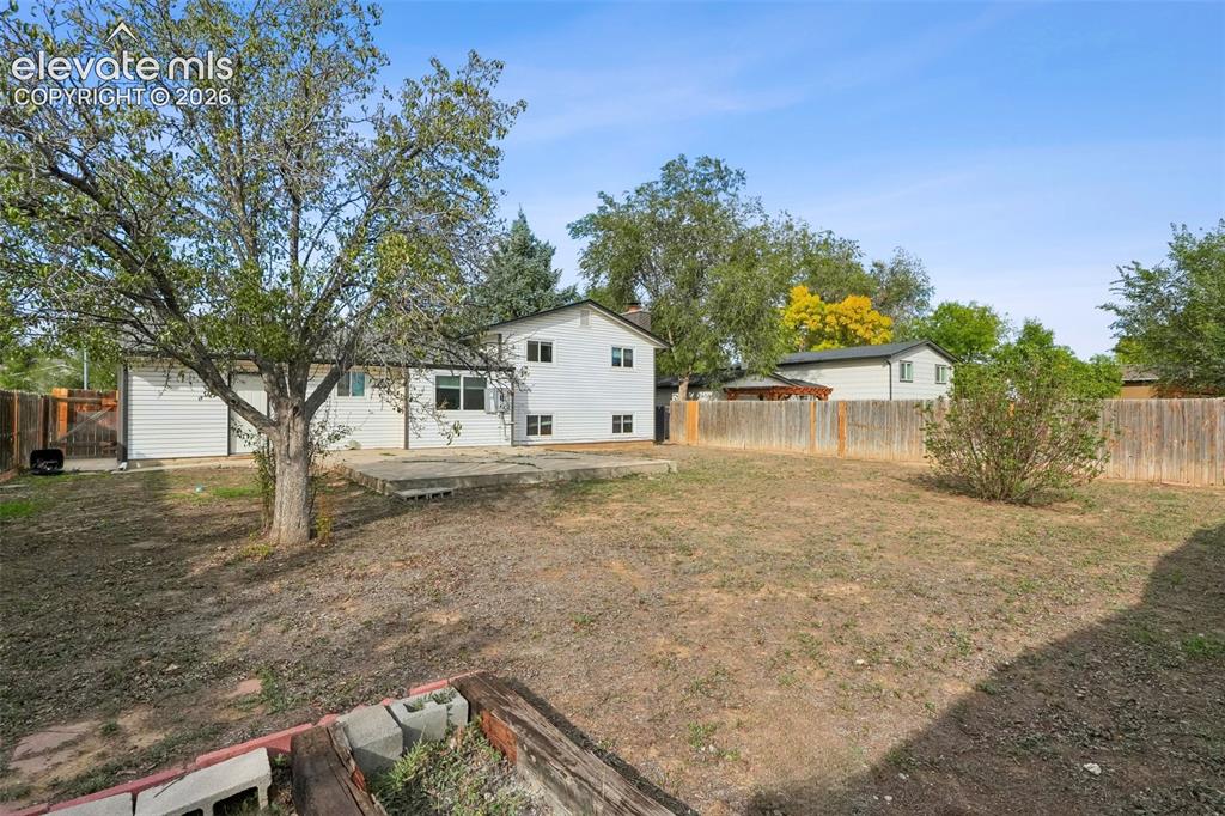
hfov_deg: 92.5
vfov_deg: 69.6
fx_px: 587
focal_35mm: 17
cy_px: 408
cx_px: 612
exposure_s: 1/2500
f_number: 8
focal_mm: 11.5
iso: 800
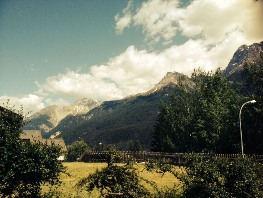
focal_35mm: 35
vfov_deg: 40.7
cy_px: 99
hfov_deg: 52.6
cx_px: 132
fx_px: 266
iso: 50
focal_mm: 4.28
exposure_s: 1/2208
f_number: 2.4
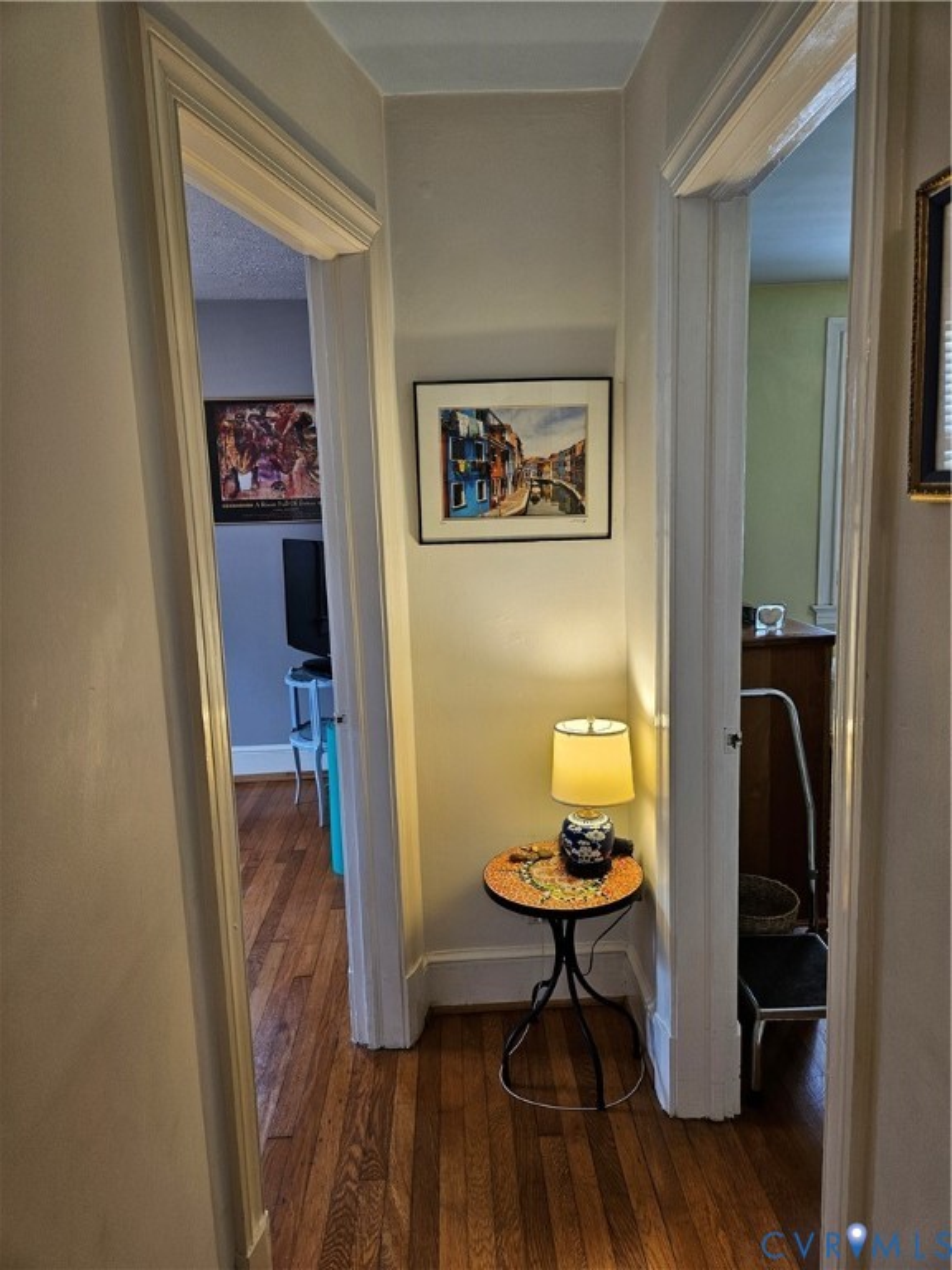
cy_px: 635
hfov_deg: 58.9
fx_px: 843
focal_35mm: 23
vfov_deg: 73.9
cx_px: 476
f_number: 1.8
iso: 100
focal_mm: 5.4
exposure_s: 1/120
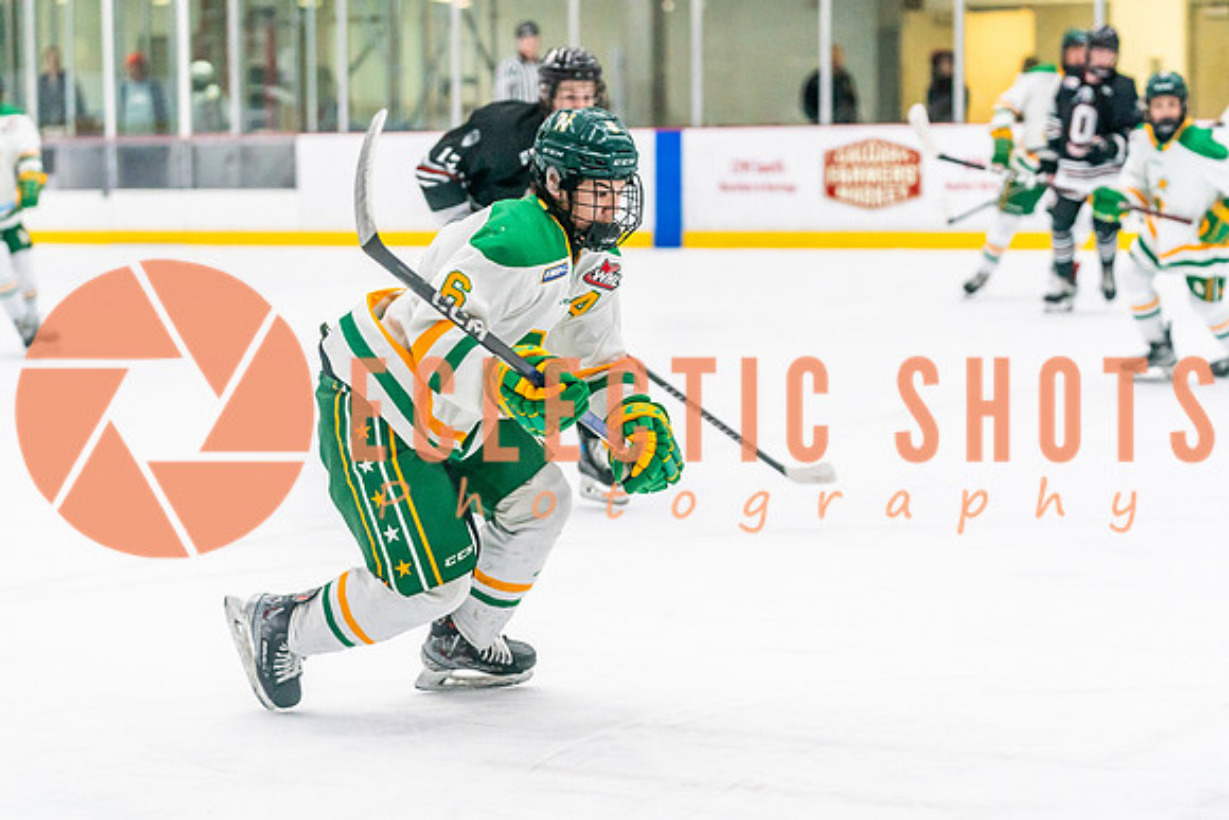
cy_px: 402
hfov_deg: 20.7
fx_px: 3366
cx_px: 550
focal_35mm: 99
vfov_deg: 13.9
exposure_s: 1/1250
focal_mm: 85
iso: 3200
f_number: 2.8
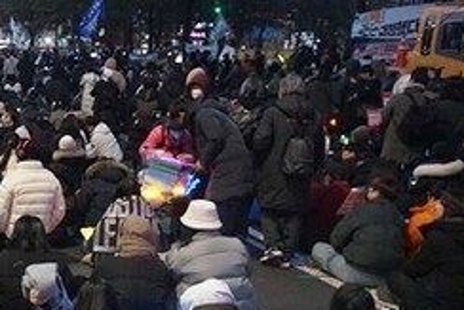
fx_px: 761
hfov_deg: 30.5
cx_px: -42
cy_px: 167
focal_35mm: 59
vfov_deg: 23.0
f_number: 3.5
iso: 3200
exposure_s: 1/80
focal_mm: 16
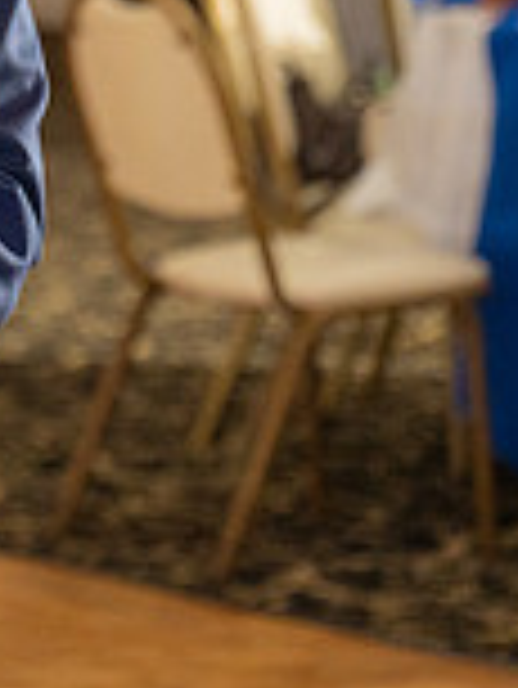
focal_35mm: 310
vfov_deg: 6.3
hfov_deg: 4.7
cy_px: -168
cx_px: -623
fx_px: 6177
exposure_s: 1/160
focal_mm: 70
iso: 640
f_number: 3.2
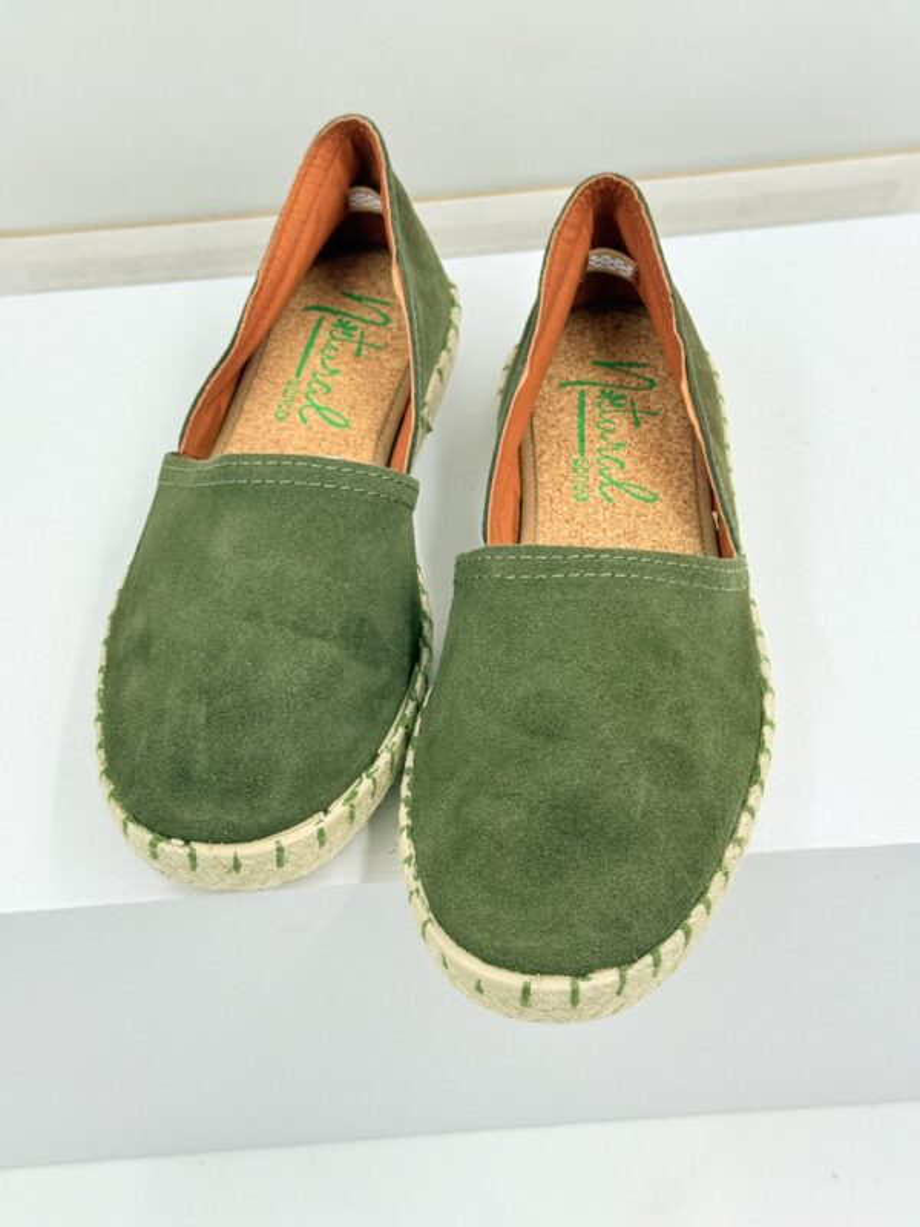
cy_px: 614
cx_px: 460
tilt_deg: -47.4
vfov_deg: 39.7
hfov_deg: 30.3
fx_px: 1701
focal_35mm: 48
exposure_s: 1/740
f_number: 1.78
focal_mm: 6.76
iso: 80
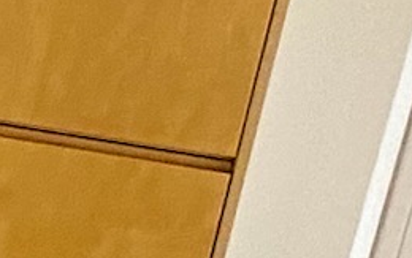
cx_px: -929
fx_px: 2439
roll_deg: -2.4
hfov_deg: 8.0
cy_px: 92
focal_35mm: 217
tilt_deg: -18.5
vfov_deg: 6.1
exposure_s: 1/33
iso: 320
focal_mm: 4.25
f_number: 1.8
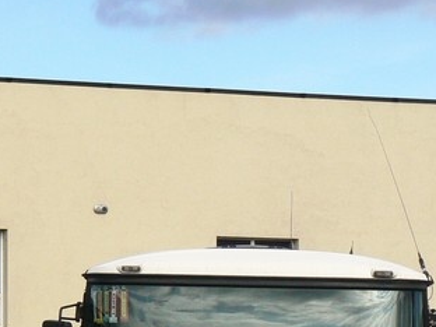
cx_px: -95
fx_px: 2141
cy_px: 365
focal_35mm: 170
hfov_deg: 11.4
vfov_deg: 8.7
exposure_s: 1/1300
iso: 100
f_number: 4
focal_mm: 9.8
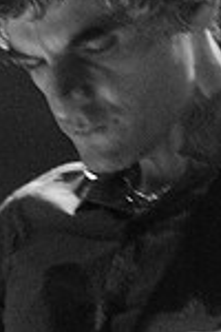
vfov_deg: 6.5
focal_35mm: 314
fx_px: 2891
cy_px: 361
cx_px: 98
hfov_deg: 4.4
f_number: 2.8
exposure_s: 1/50
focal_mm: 70
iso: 1600
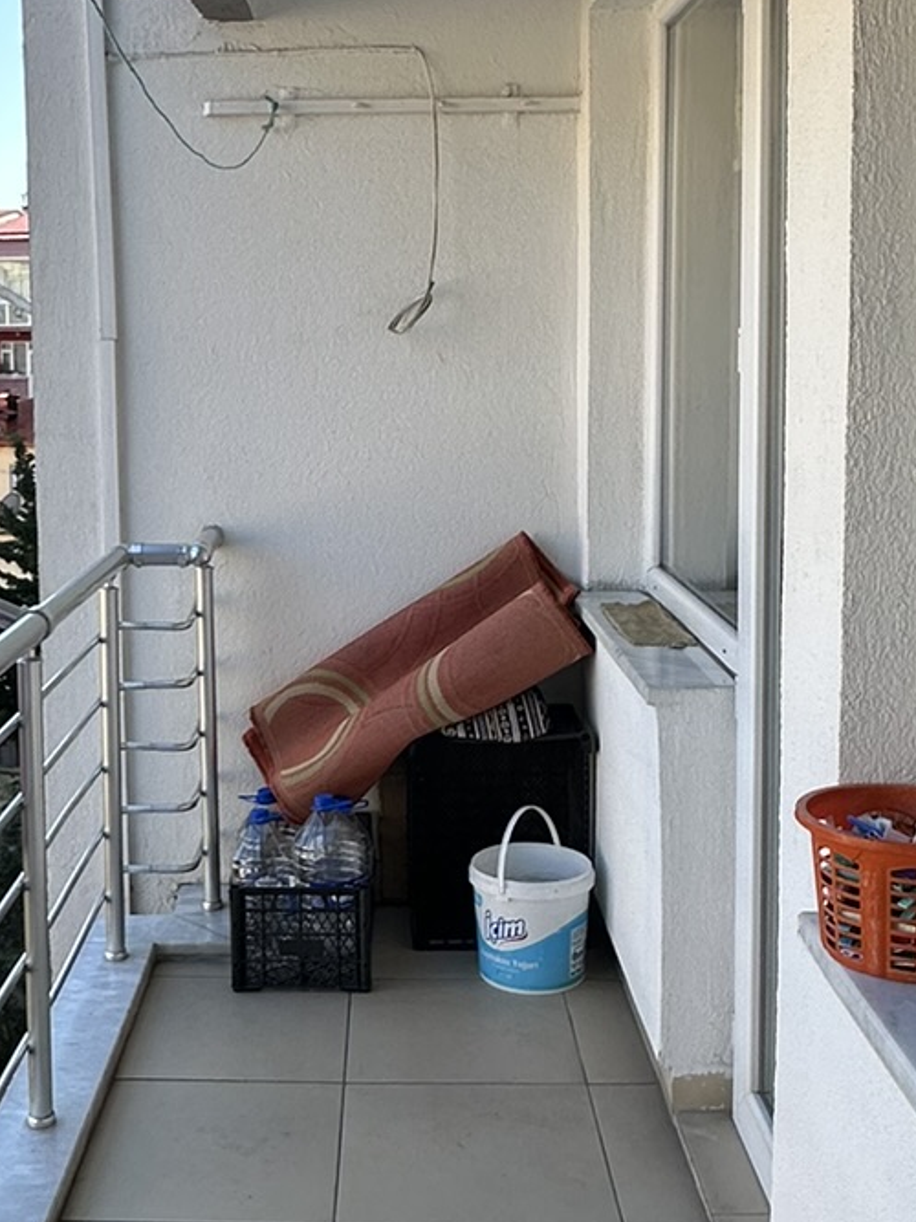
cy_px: 443
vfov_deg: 43.4
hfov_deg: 33.3
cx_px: 310
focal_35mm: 43
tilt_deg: -3.3
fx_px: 1518
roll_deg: -0.4
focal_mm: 2.22
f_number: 2.2
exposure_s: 1/327
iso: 40
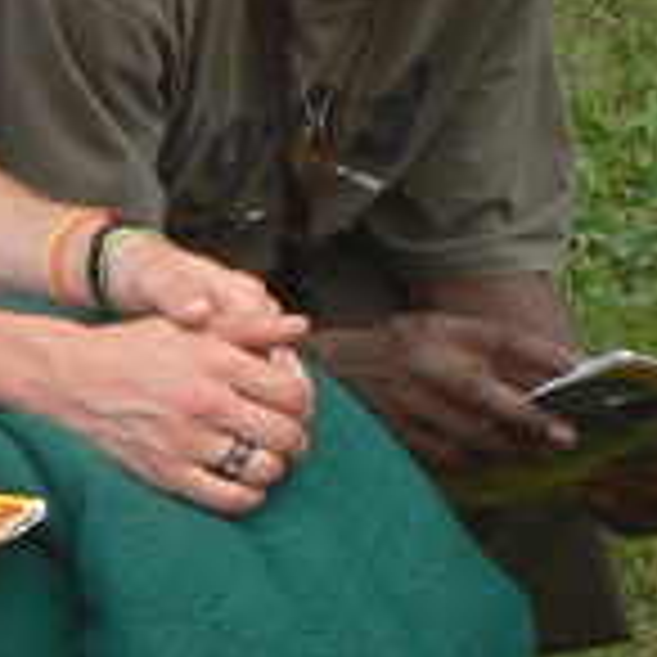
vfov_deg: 13.5
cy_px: -52
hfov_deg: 13.3
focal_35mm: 127
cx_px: -184
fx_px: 2727
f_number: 4
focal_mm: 6
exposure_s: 1/160
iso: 64
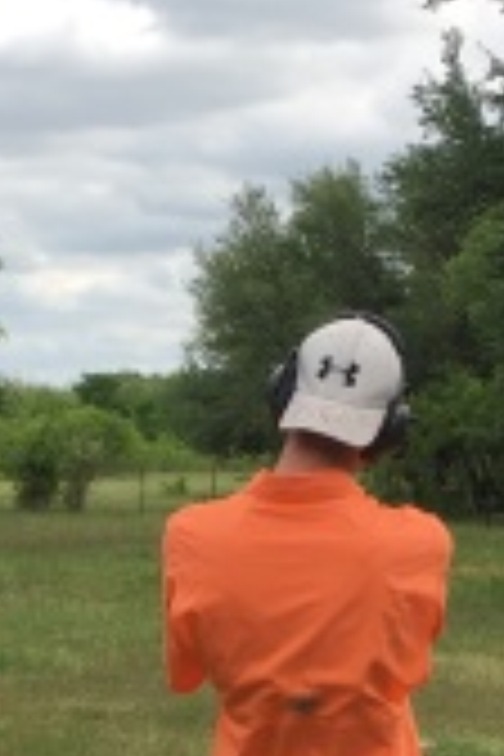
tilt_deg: -7.3
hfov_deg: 11.9
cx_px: 94
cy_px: 756
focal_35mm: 115
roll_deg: +2.4
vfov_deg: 17.4
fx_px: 2415
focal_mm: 4.15
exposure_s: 1/974
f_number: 2.2
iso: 25
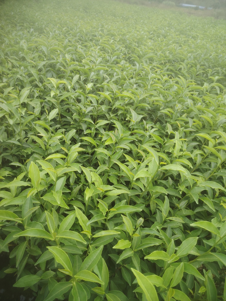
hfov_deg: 56.8
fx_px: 209
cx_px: 113
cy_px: 150
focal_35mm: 24
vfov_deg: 71.6
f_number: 1.75
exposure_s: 1/900
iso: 425
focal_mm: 5.25
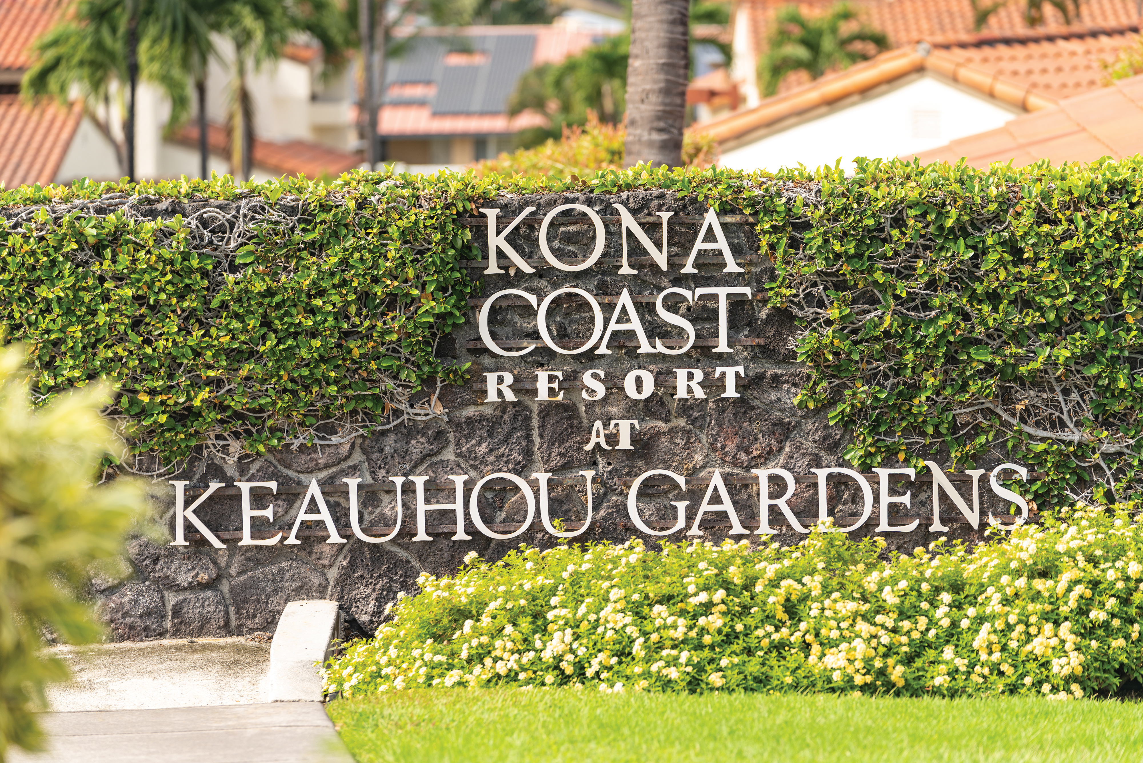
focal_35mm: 155
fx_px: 4922
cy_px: 382
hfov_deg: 13.2
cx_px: 572
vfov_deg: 8.9
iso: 64
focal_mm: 155
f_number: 3.5
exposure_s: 1/400
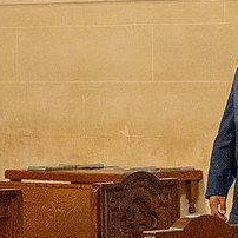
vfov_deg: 5.4
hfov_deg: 5.4
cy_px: 123
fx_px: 2513
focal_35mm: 323
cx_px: 373
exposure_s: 1/200
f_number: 4
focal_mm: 93
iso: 3200
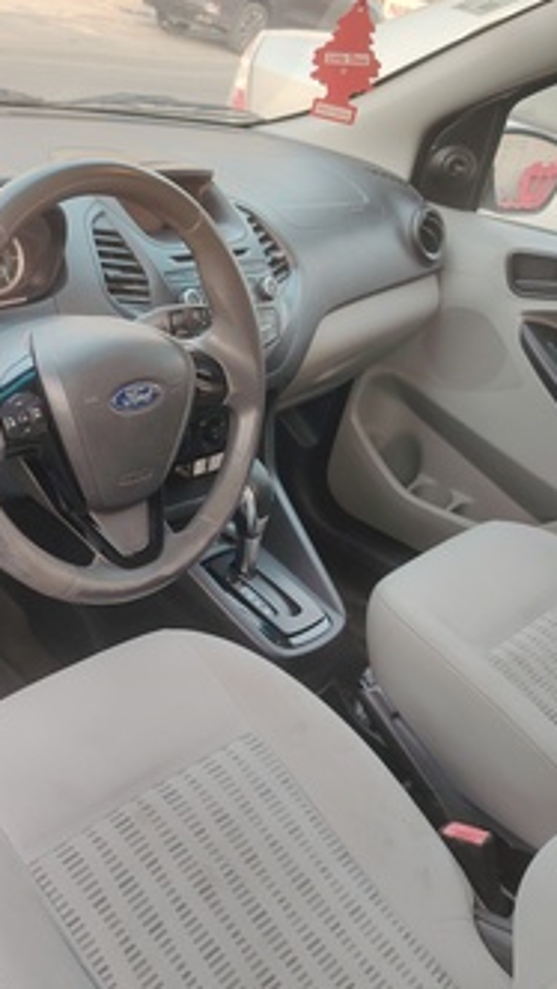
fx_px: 944
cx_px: 121
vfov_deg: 55.3
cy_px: 502
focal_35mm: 36
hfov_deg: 32.1
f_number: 1.75
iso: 300
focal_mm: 5.25
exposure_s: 1/50
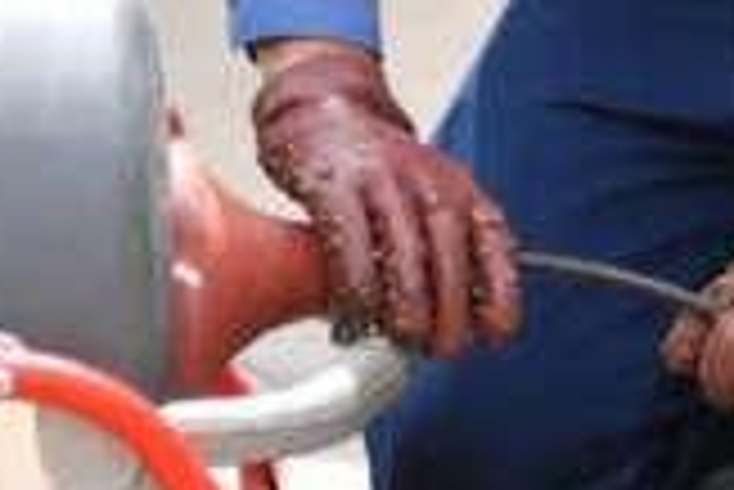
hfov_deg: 5.0
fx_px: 8448
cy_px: -551
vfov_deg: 3.3
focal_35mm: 414
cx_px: 761
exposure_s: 1/2500
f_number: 2.8
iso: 200
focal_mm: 44
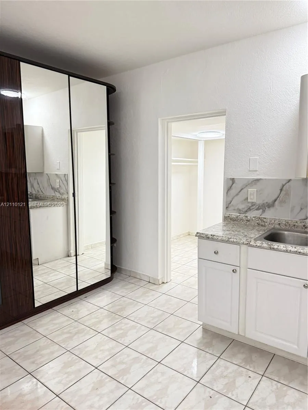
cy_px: 205
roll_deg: +0.9
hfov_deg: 56.8
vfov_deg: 71.6
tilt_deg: -4.3
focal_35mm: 24
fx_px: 285
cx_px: 154
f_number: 1.78
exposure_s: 1/120
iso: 400
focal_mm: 6.76
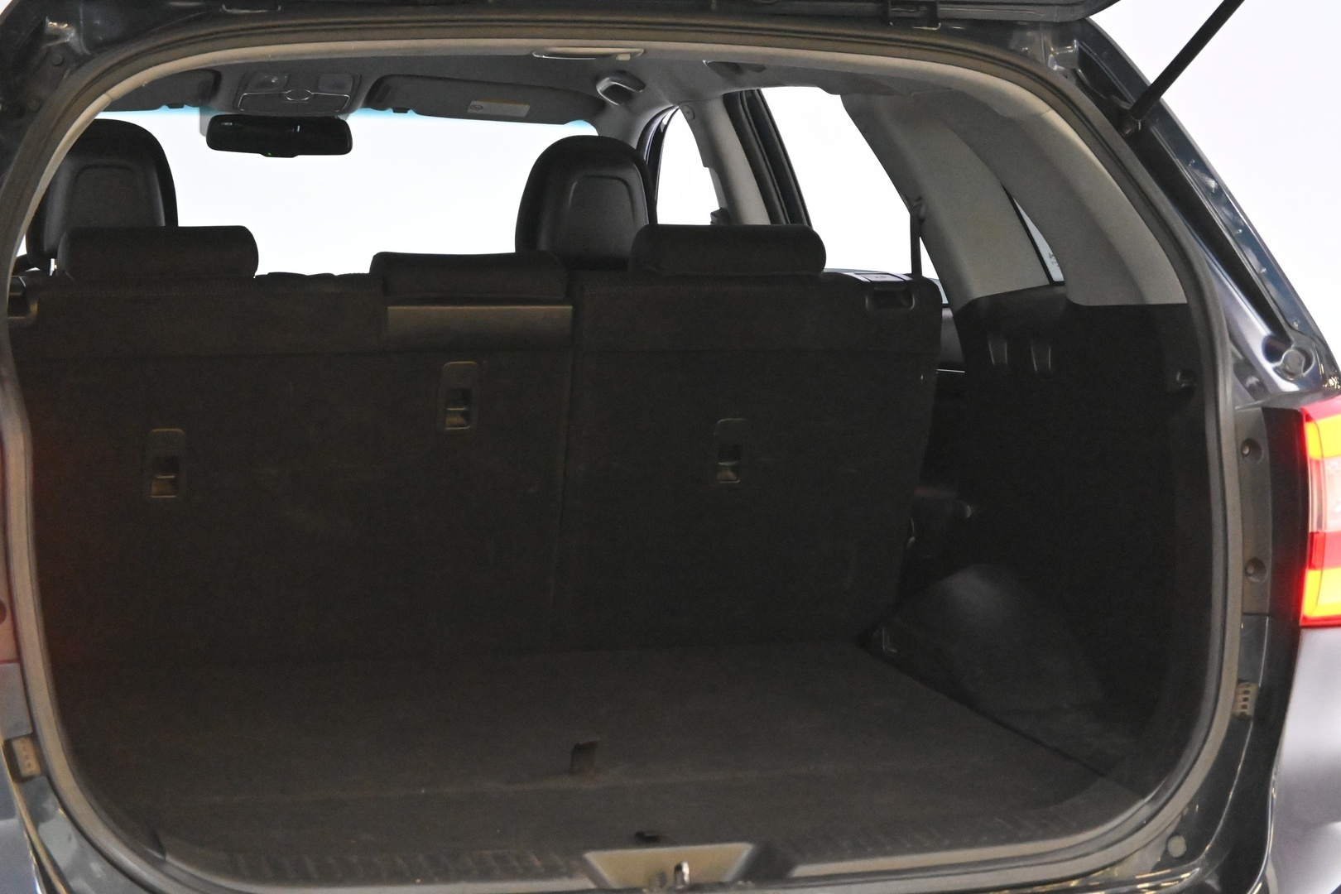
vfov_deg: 18.2
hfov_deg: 27.0
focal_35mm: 75
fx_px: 2794
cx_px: 670
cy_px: 447
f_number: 6.3
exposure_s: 1/80
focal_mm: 50
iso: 12800
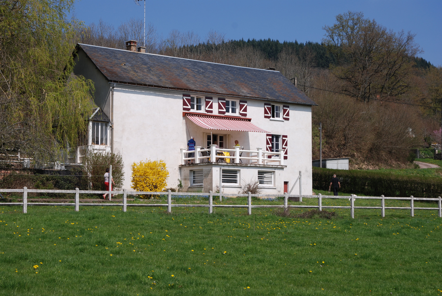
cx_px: 221
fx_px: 830
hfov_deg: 29.8
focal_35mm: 68
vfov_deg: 20.2
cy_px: 148
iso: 100
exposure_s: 1/320
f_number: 9
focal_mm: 45
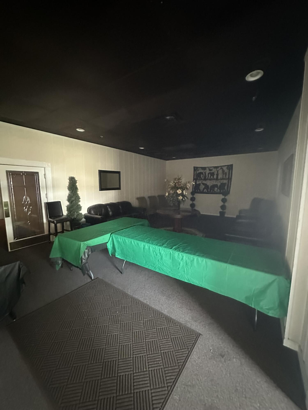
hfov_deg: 85.7
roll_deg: -1.2
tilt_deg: -6.6
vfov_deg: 102.1
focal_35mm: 14
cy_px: 205
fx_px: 166
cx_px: 154
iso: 1250
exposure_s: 1/34
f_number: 2.2
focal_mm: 2.22
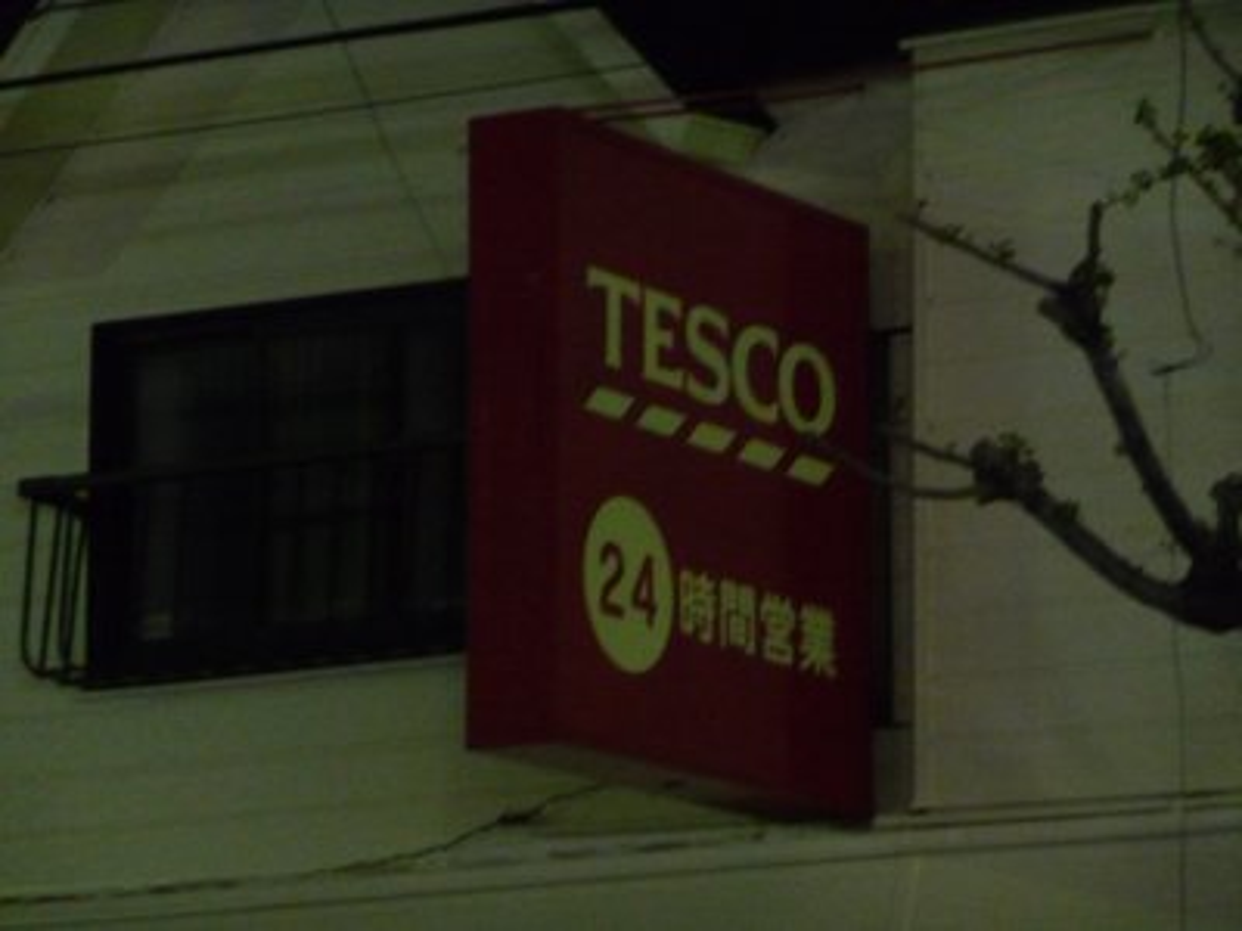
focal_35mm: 199
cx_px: 621
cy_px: 466
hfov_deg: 9.9
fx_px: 7140
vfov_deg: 7.5
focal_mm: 34.2
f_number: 4.8
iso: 800
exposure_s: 1/8
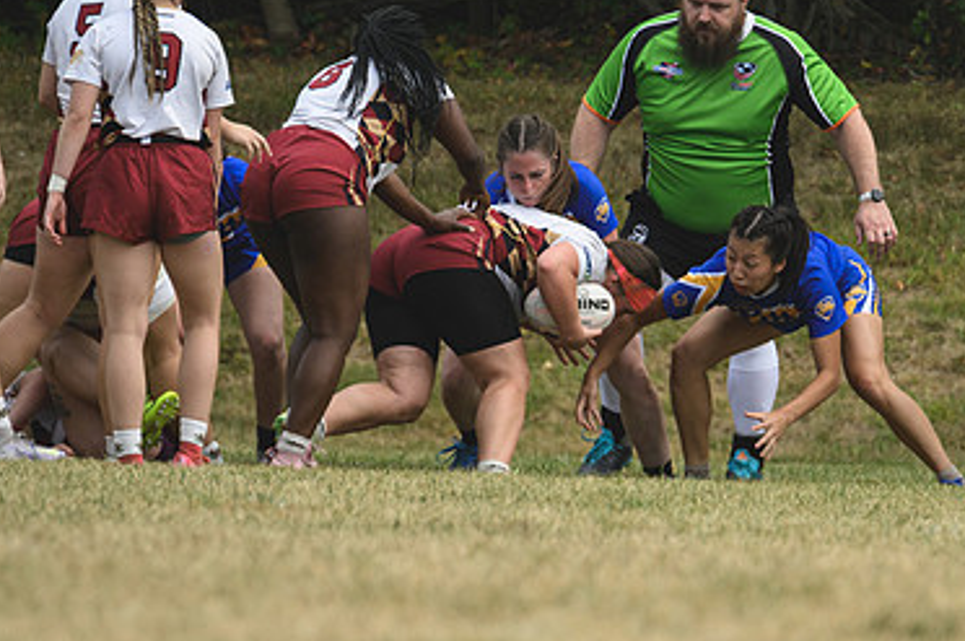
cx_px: 586
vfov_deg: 1.0
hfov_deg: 1.5
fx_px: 37585
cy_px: 195
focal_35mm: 1404
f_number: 6.3
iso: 400
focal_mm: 600
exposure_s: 1/1000
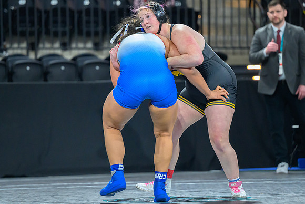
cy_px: 85
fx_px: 2063
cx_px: 139
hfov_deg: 8.5
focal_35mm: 243
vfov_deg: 5.6
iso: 4500
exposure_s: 1/800
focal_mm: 180
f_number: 2.8
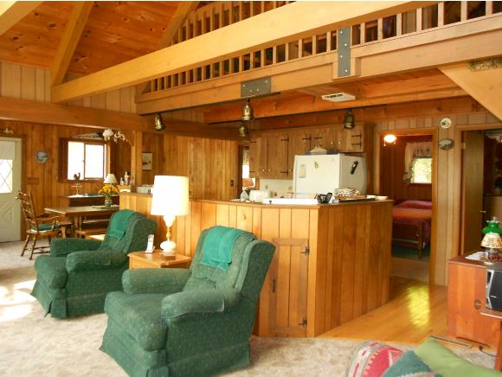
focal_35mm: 29
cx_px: 251
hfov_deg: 61.6
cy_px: 188
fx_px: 421
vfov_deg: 48.3
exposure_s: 1/25
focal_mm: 5.1
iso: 400
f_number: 3.4
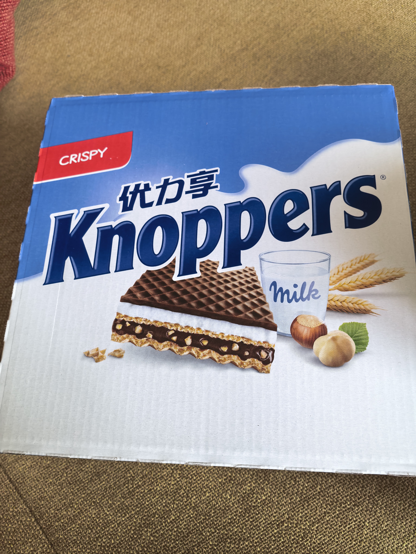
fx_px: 385
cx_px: 208
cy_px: 277
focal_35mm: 24
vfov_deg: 71.6
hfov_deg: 56.8
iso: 200
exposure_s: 1/50
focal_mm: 5.75
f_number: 2.8
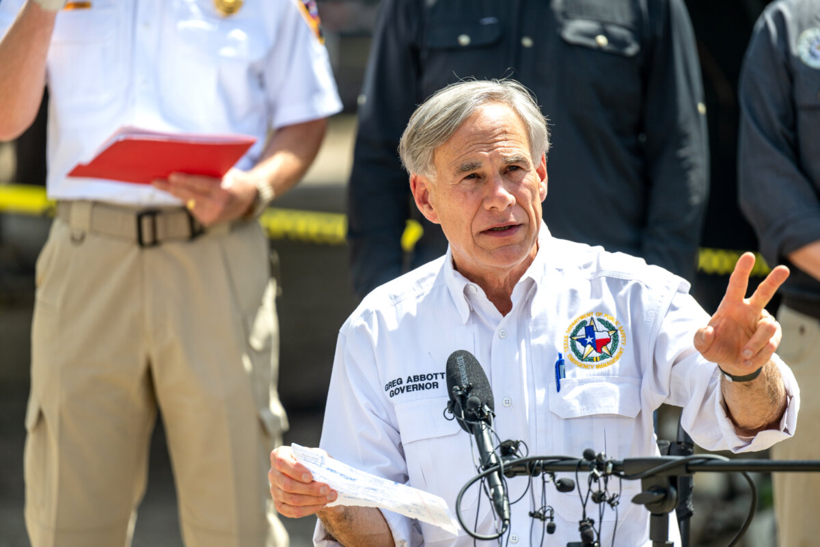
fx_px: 4555
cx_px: 410
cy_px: 274
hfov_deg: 10.3
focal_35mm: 200
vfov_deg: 6.9
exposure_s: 1/1250
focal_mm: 200
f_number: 2.8
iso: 64
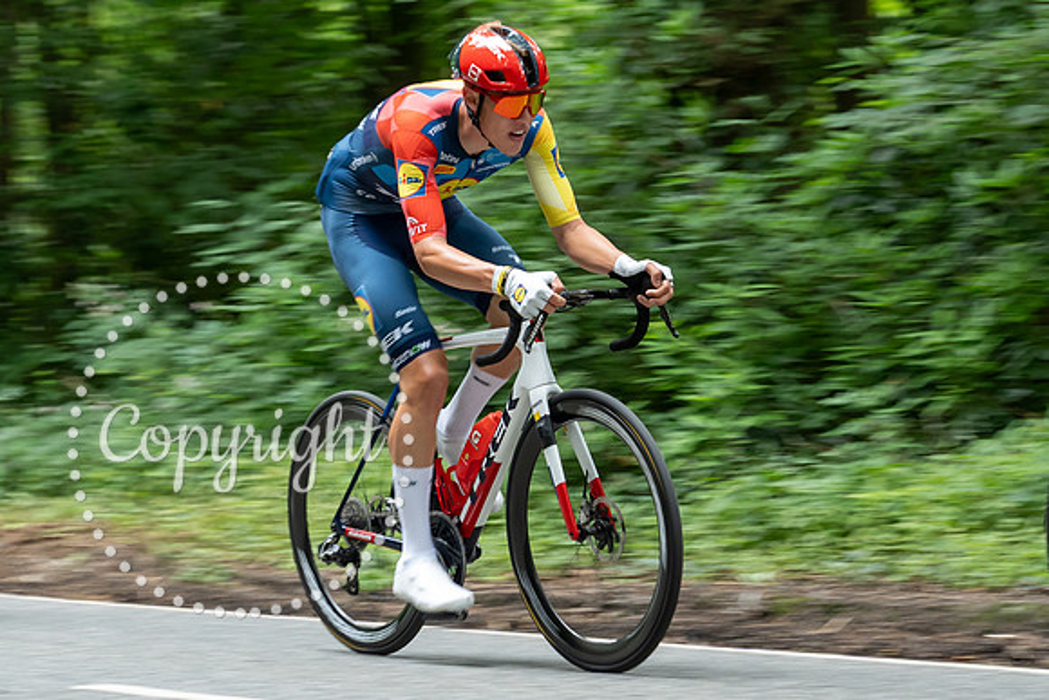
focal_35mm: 152
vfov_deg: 9.0
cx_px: 545
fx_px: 4421
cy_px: 101
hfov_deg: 13.5
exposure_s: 1/160
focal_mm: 70
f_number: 4.5
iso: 1000
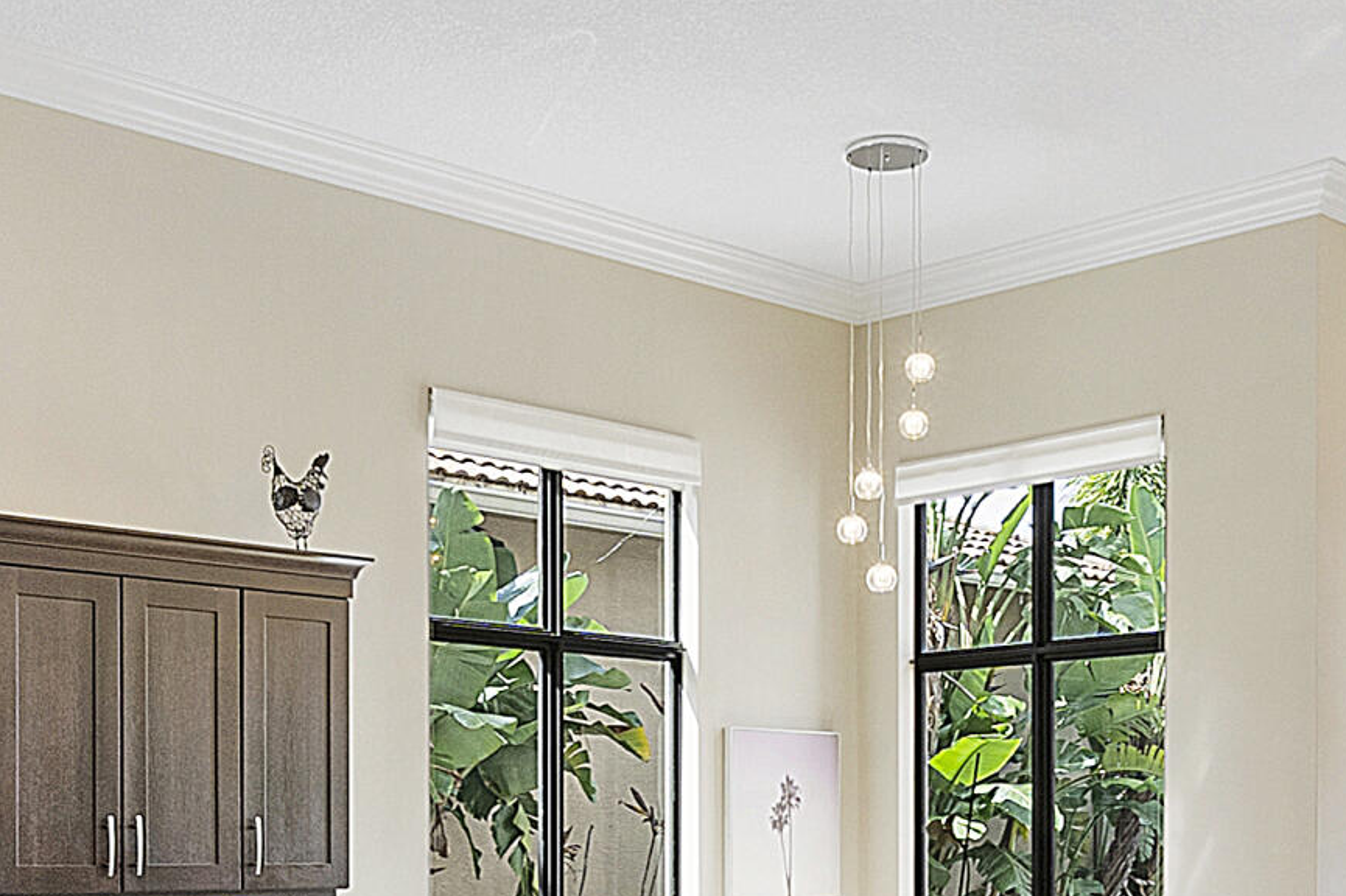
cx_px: 727
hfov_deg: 38.2
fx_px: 1943
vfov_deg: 24.9
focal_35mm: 52
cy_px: 866
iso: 250
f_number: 9
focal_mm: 10
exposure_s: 1/15
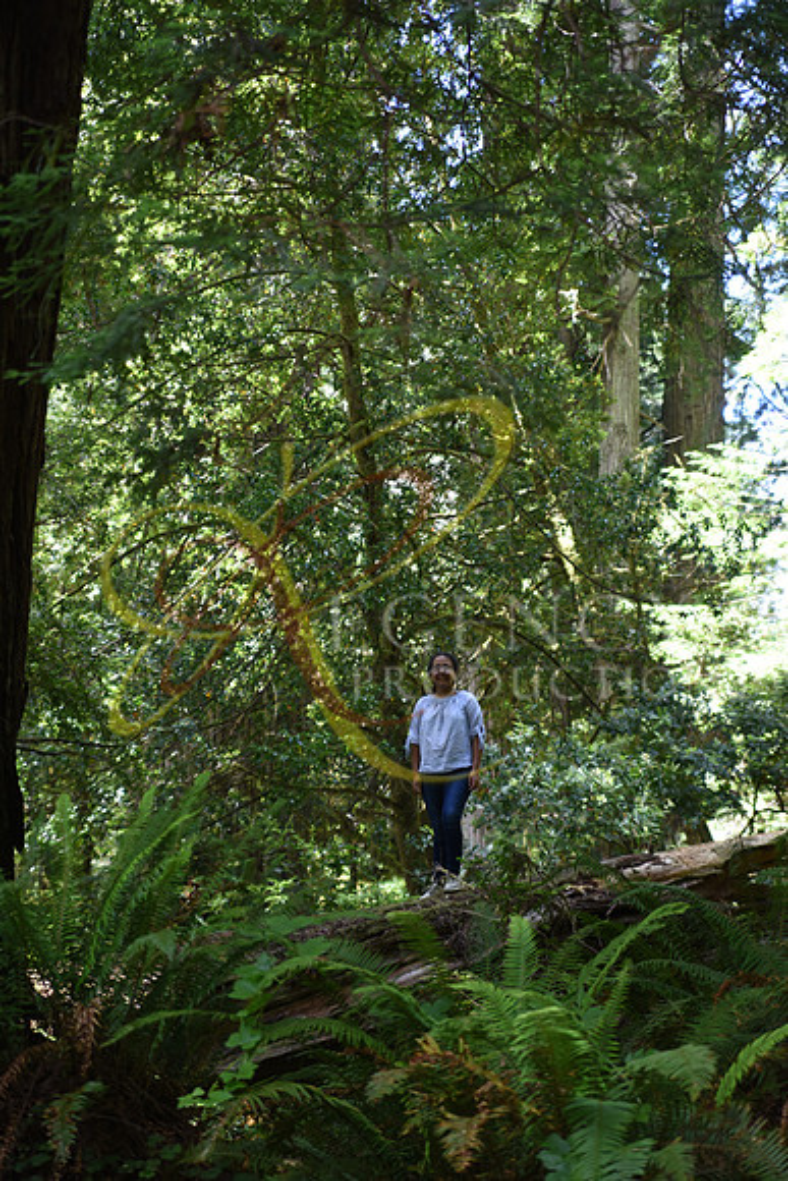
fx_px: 2461
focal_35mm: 75
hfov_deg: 18.2
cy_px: 590
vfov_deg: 27.0
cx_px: 394
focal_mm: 75
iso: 400
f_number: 2.8
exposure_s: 1/125
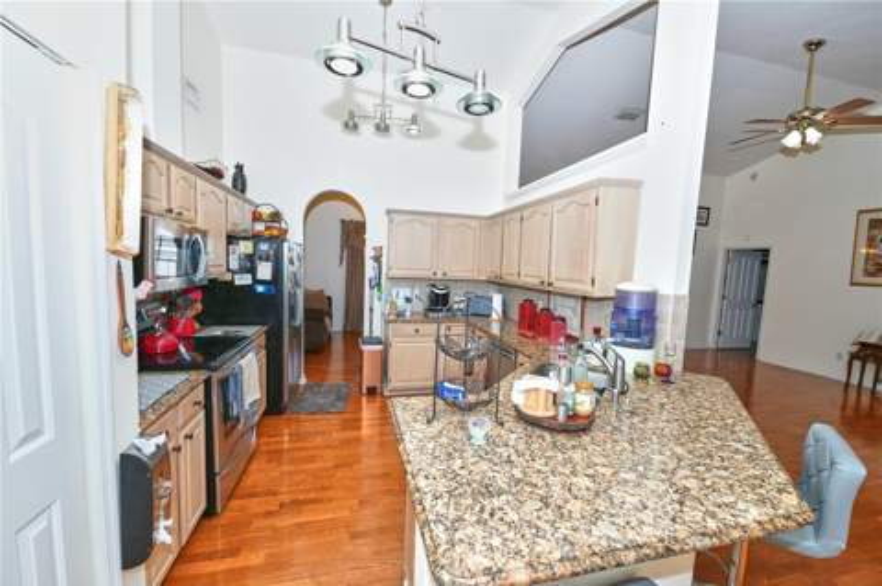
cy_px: 293
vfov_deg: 81.1
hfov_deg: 104.3
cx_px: 441
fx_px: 343
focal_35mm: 14
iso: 400
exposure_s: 1/200
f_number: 4
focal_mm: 14
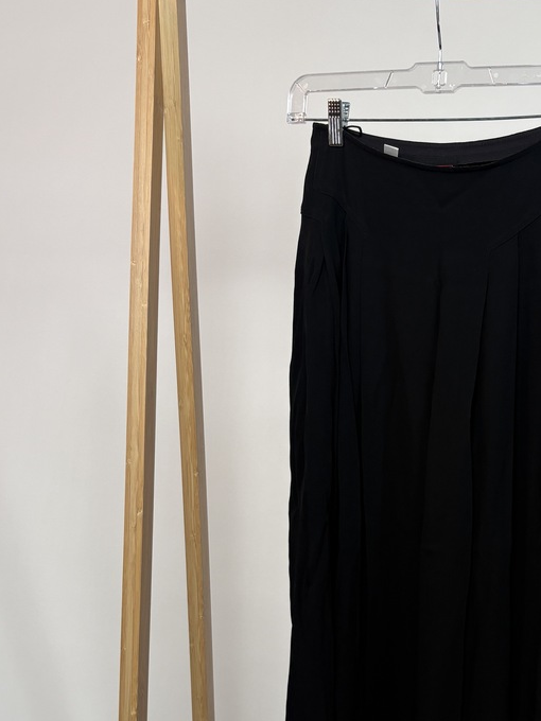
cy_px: 497
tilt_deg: -7.4
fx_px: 1063
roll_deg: -1.7
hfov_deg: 27.9
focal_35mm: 51
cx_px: 436
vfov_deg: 37.0
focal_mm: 5.96
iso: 50
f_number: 1.6
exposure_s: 1/121
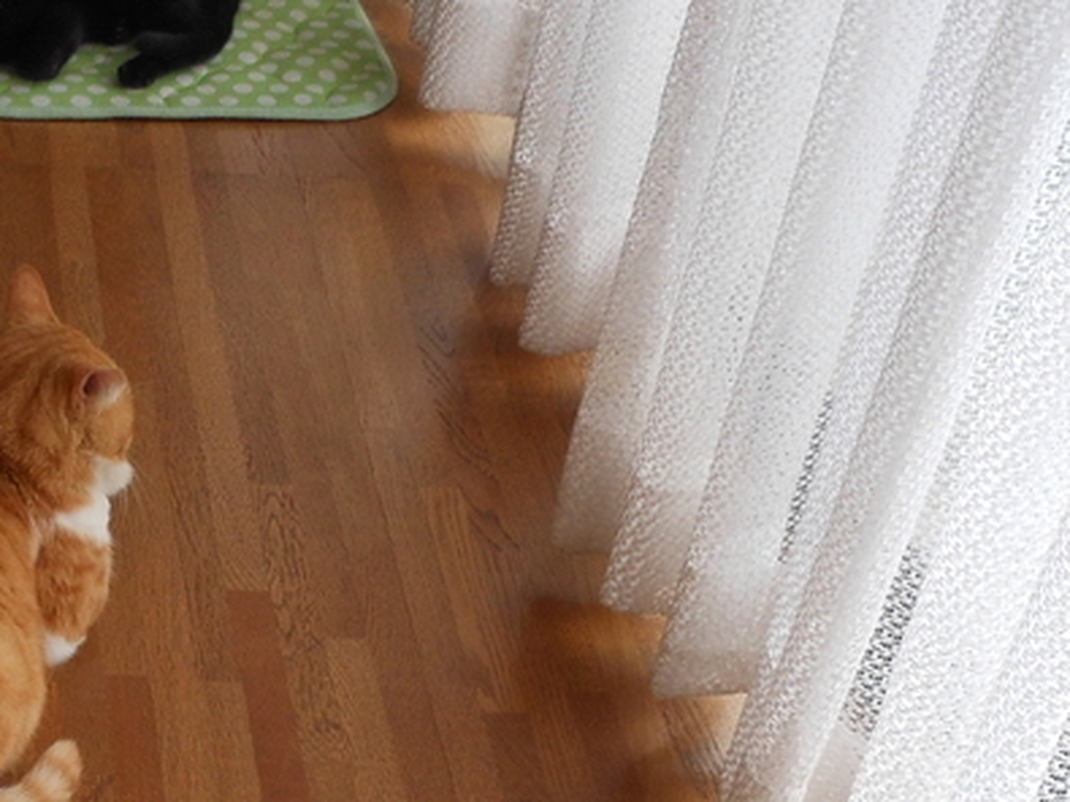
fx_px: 2627
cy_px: 650
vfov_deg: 17.2
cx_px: 3
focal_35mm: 85
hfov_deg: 22.2
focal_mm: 5
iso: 80
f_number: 3.7
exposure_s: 1/40
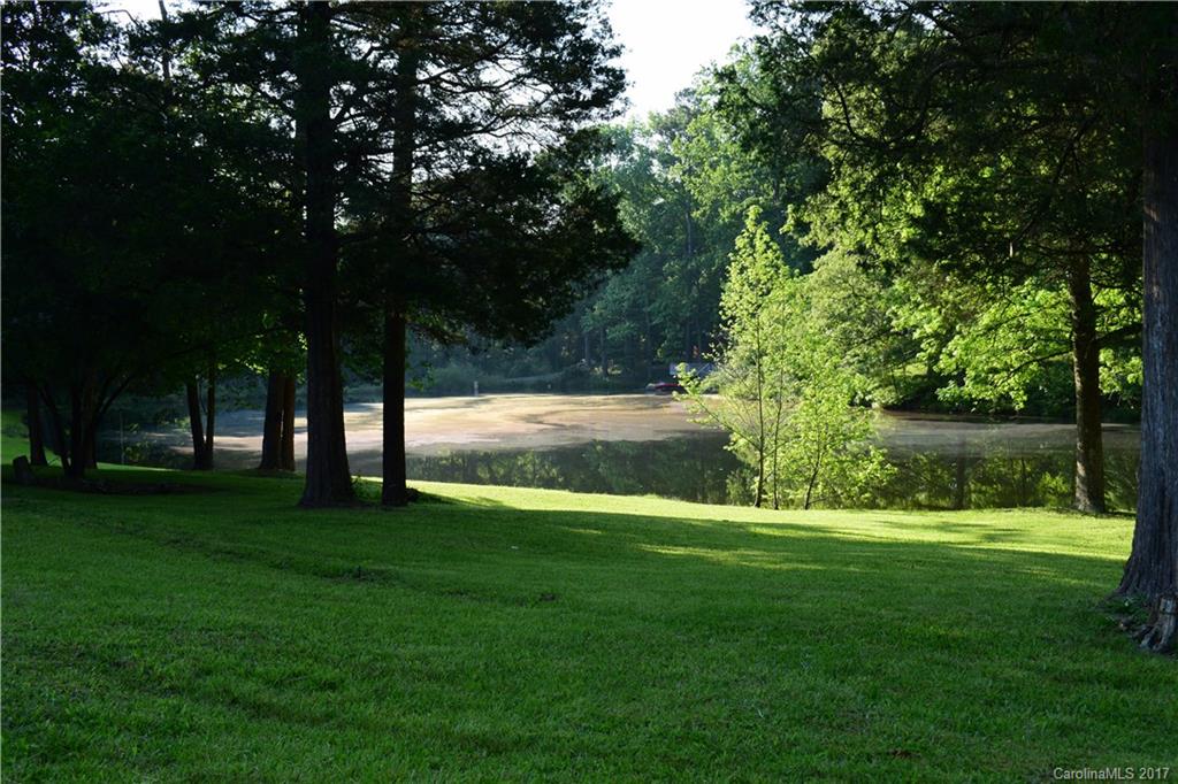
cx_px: 589
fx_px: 1178
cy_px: 392
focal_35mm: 36
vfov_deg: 36.8
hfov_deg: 53.1
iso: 100
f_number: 10
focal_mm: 24
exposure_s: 1/60
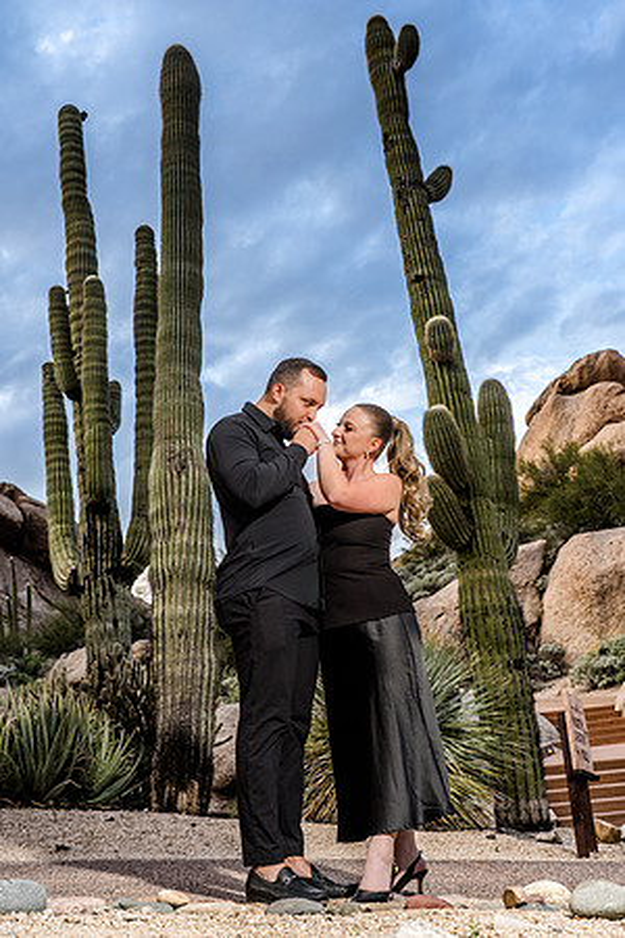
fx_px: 963
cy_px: 469
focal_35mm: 37
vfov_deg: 51.9
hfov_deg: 35.9
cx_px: 312
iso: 250
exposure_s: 1/250
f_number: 5.6
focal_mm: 37
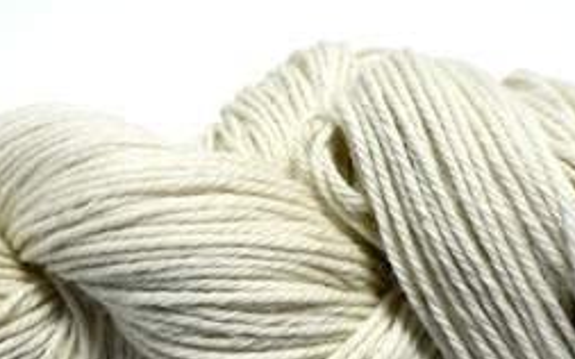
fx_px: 909
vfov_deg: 22.0
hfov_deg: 35.1
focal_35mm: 58
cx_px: 270
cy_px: 304
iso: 200
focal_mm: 6
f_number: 2.8
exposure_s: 1/30
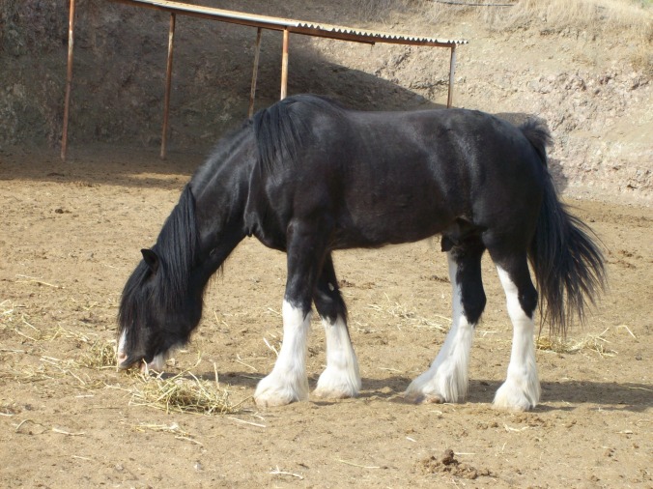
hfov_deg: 18.2
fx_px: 2036
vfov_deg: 13.7
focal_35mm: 108
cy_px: 244
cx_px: 326
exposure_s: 1/283
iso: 80
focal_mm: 18
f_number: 4.8
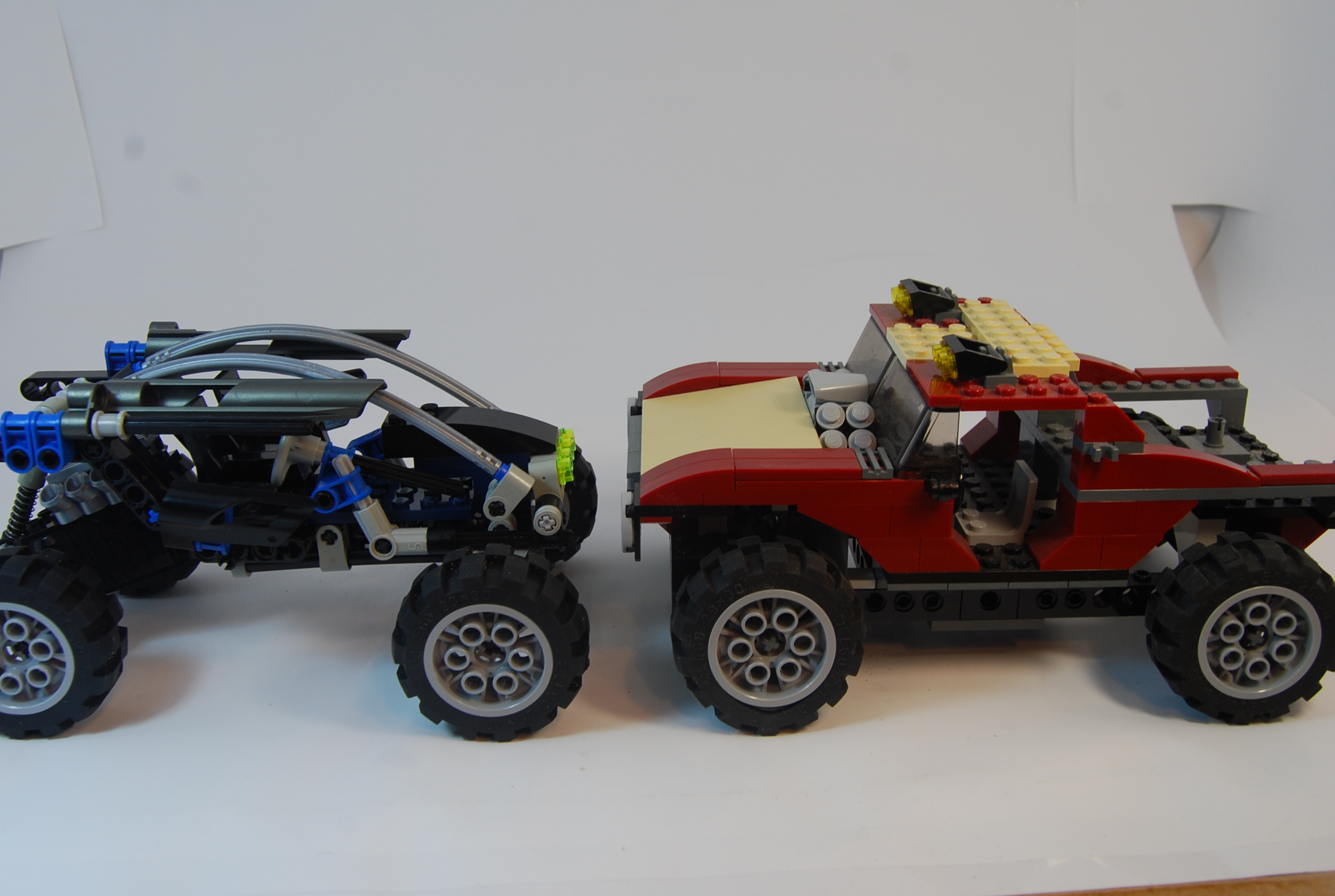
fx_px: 1263
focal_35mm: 34
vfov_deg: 39.0
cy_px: 421
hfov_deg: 55.7
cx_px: 653
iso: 200
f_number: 8
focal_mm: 20
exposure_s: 1/60
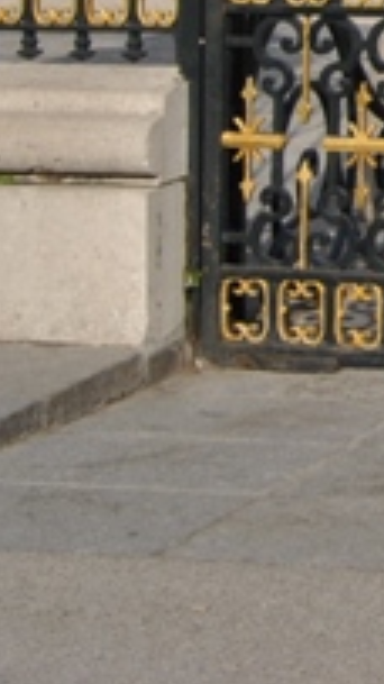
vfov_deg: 16.4
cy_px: -206
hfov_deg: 8.9
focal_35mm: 124
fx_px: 2247
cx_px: 909
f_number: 9
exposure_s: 1/320
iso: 100
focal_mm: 20
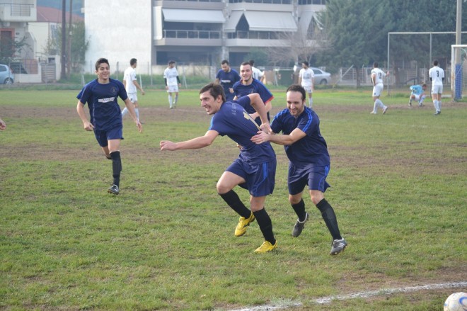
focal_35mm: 98
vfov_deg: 14.0
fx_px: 1264
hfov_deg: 20.9
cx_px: 234
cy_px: 156
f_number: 4.2
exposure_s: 1/500
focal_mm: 65
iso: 400
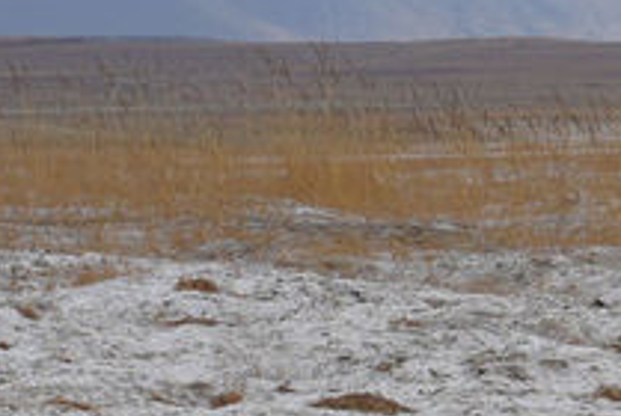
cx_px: 1839
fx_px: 13854
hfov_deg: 2.5
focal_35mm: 802
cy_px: 217
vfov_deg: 1.7
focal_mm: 105
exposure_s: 1/200
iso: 100
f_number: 7.1
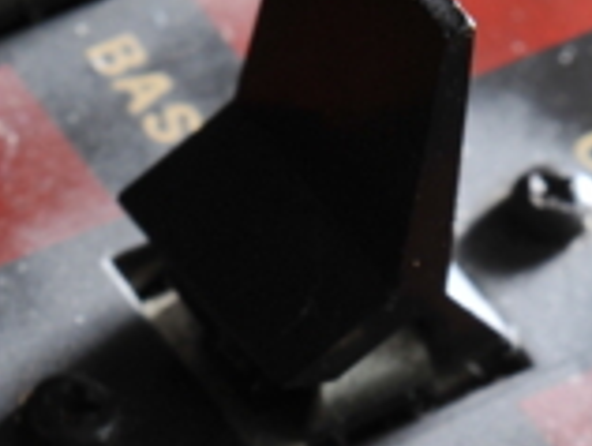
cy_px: 806
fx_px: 5498
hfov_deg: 6.2
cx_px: 363
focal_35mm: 321
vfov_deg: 4.6
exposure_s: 1/10
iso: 800
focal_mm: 66
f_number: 11
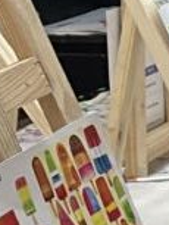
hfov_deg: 7.0
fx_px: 1229
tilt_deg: -31.2
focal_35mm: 189
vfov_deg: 9.5
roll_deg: +3.2
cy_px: 504
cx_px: 531
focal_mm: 3
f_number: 1.8
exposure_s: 1/122
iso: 64
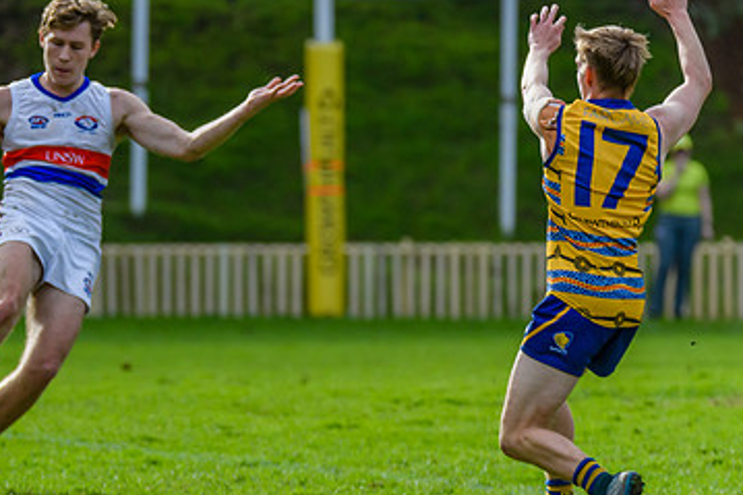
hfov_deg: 2.8
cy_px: 250
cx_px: 46
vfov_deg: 1.8
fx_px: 15368
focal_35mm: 745
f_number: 5.6
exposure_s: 1/1600
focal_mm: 300
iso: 900
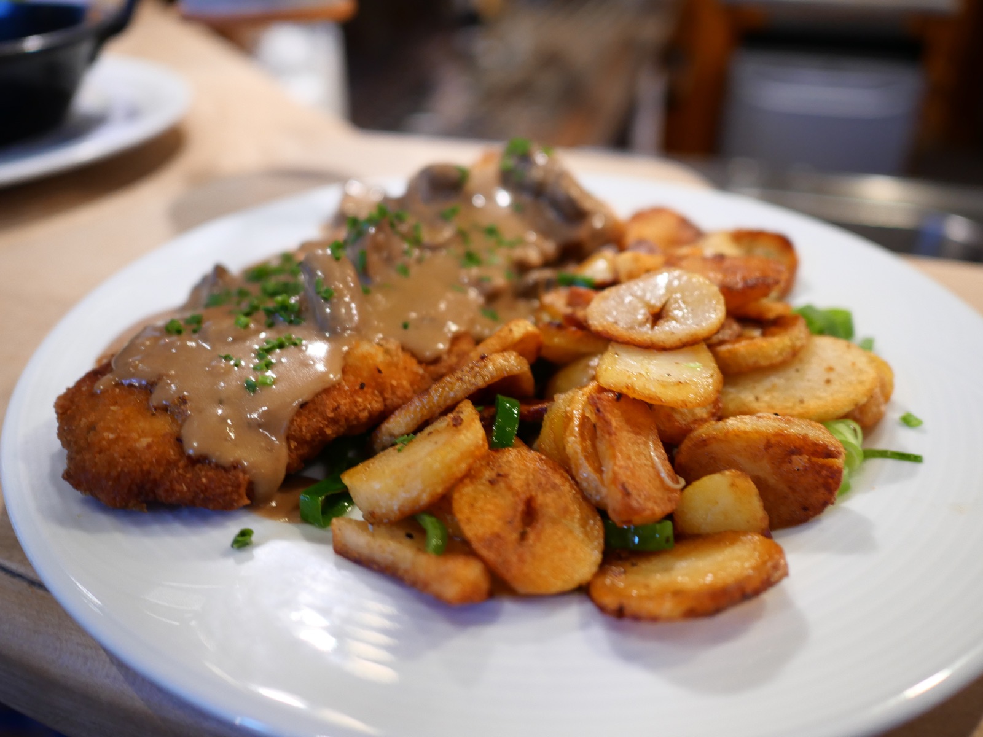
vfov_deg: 46.8
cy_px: 368
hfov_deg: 60.0
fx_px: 852
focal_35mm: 30
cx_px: 492
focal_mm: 15
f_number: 1.7
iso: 800
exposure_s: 1/60
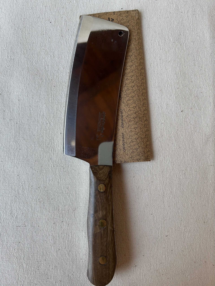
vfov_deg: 67.3
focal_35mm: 26
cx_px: 108
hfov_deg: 53.0
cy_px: 143
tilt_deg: -87.2
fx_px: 215
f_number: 1.5
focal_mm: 5.7
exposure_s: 1/414
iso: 50
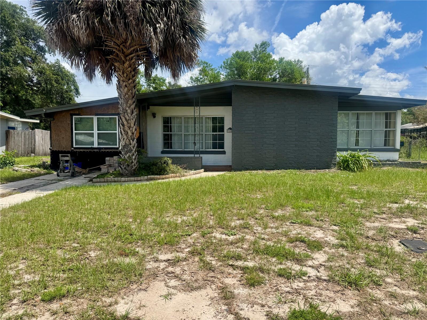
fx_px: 296
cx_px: 214
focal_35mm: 24
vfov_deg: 56.8
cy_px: 160
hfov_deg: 71.6
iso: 80
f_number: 1.78
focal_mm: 6.76
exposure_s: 1/4608
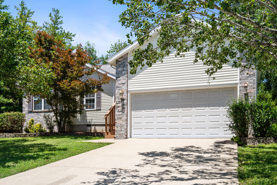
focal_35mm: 34
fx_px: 262
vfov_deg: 38.9
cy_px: 92
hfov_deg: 55.8
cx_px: 138
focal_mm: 34
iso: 250
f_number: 9
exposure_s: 1/800
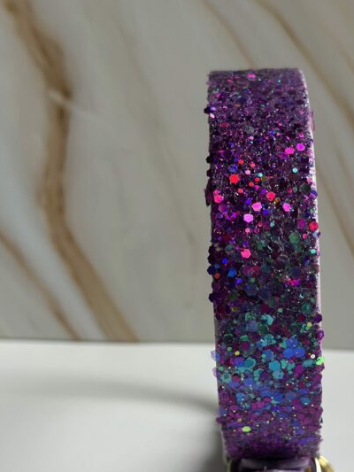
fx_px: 981
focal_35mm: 72
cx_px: 250
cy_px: 277
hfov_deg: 20.3
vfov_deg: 27.0
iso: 80
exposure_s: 1/286
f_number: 1.78
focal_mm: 6.86
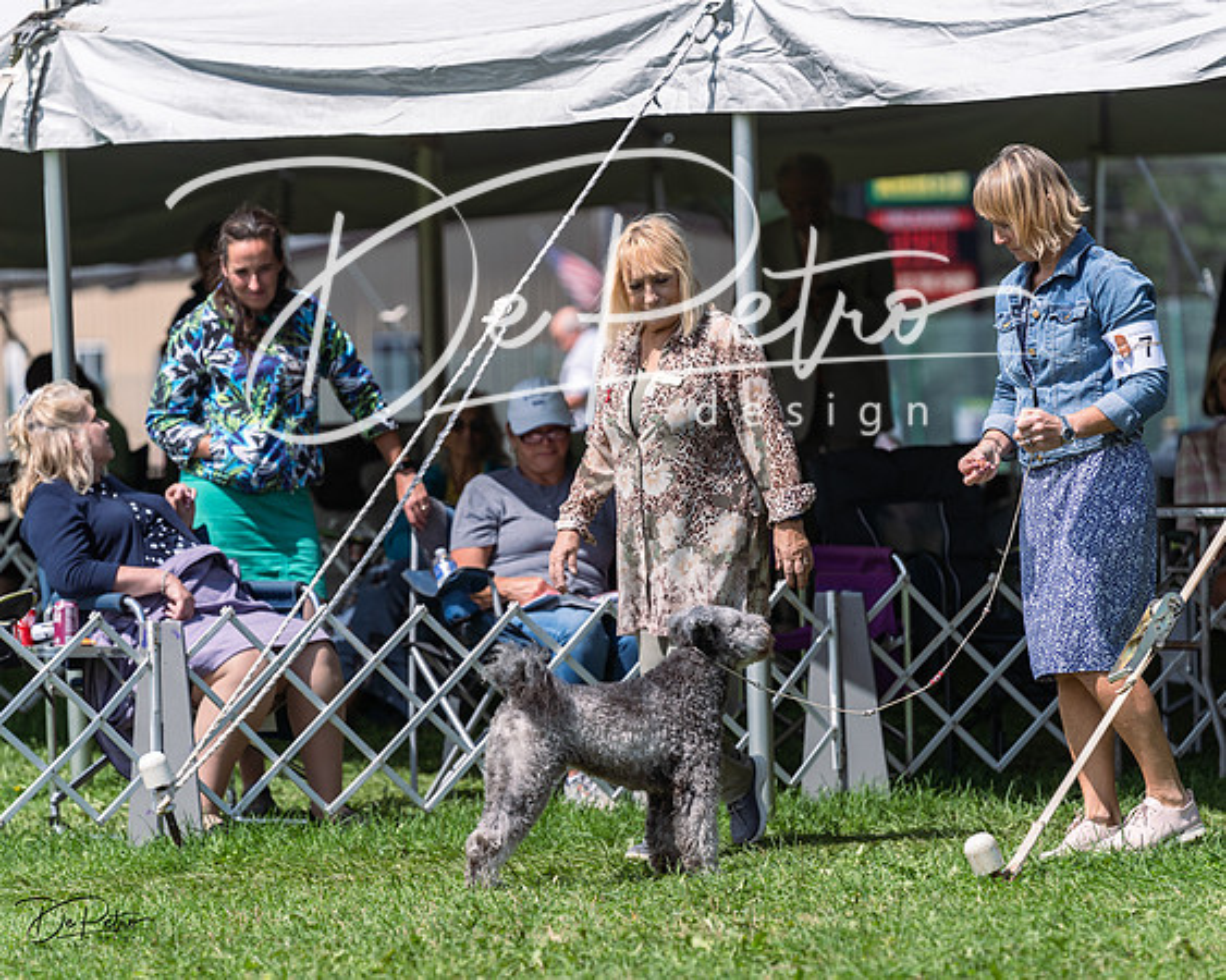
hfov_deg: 8.6
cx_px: 613
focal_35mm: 225
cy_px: 490
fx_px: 8170
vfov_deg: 6.9
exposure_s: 1/1000
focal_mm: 200
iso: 100
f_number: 4.5
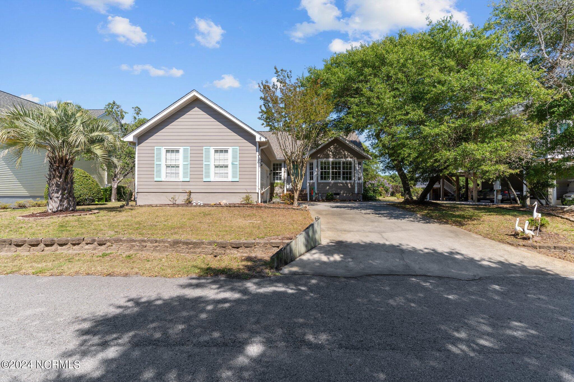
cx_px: 287
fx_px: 271
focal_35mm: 17
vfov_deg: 70.4
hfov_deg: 93.3
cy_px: 191
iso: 100
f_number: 8
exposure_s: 1/320
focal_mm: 17
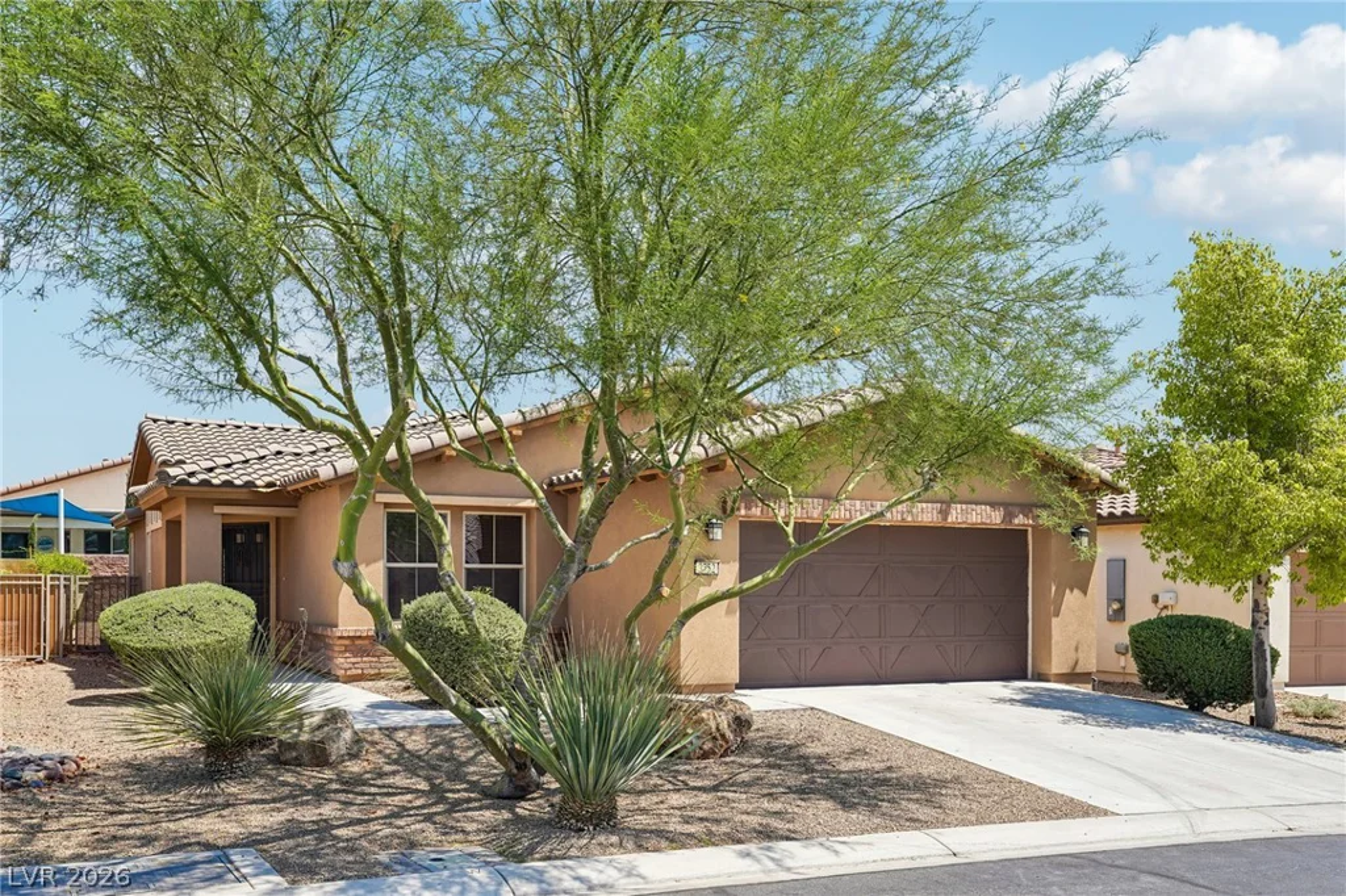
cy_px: 448
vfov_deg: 37.8
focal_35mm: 35
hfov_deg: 54.4
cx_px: 673
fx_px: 1308
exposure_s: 1/160
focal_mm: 35
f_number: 8
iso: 100
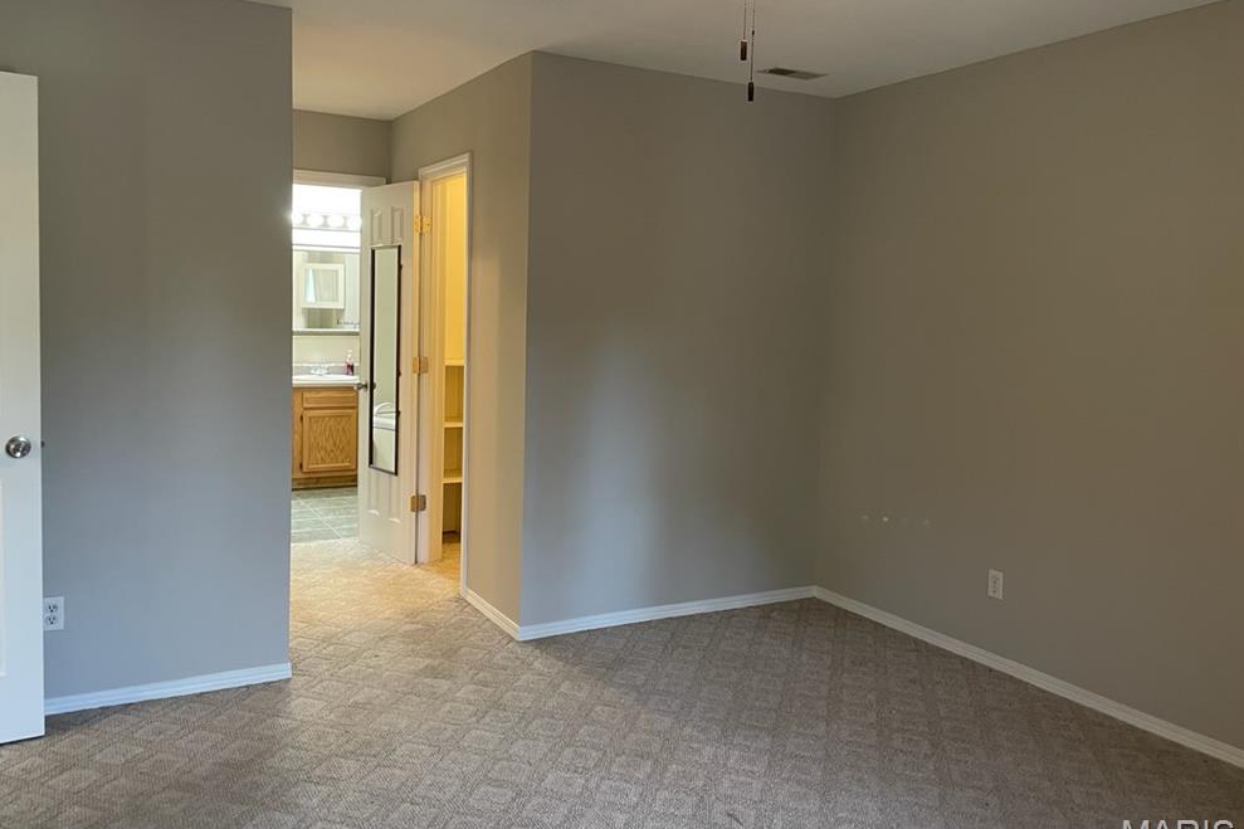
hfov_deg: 65.5
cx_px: 604
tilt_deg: -2.8
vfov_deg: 46.3
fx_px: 967
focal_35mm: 28
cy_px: 377
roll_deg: -1.3
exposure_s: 1/60
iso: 400
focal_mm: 4.2
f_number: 1.6
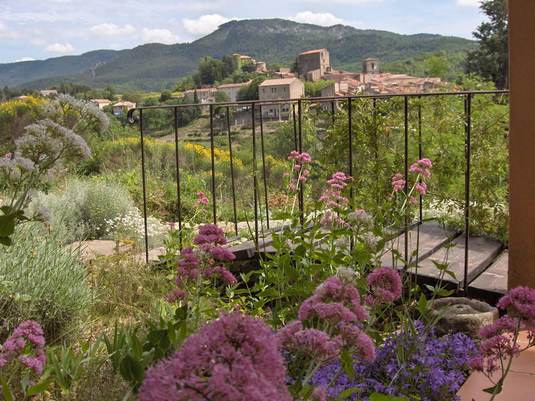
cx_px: 268
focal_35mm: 39
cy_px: 200
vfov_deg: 36.8
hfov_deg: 47.9
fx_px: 603
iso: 100
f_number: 4.8
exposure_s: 1/524
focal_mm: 8
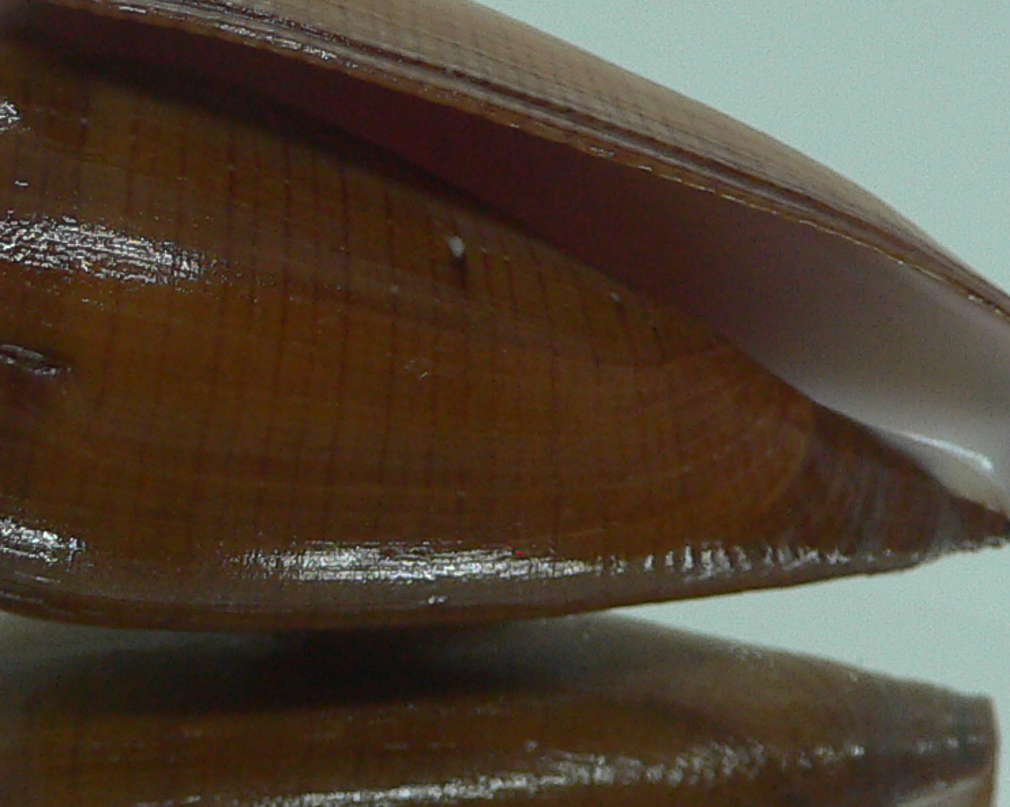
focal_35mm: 93
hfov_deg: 20.6
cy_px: 350
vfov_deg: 16.5
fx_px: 2779
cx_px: 367
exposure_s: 1/60
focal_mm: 4.6
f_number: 2.8
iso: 100
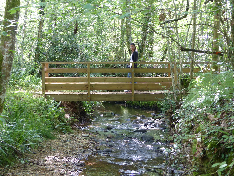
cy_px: 88
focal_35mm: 56
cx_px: 117
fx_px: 379
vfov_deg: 26.1
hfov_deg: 34.3
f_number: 2.8
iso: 200
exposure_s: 1/60
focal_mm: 10.1
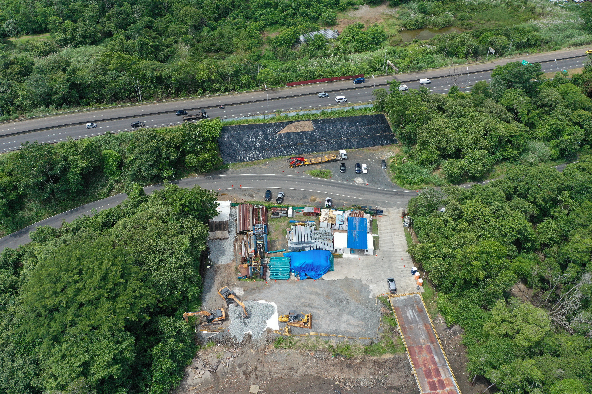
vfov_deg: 46.4
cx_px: 296
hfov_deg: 65.5
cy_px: 197
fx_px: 460
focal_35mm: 28
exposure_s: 1/160
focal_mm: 10.26
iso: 200
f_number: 4
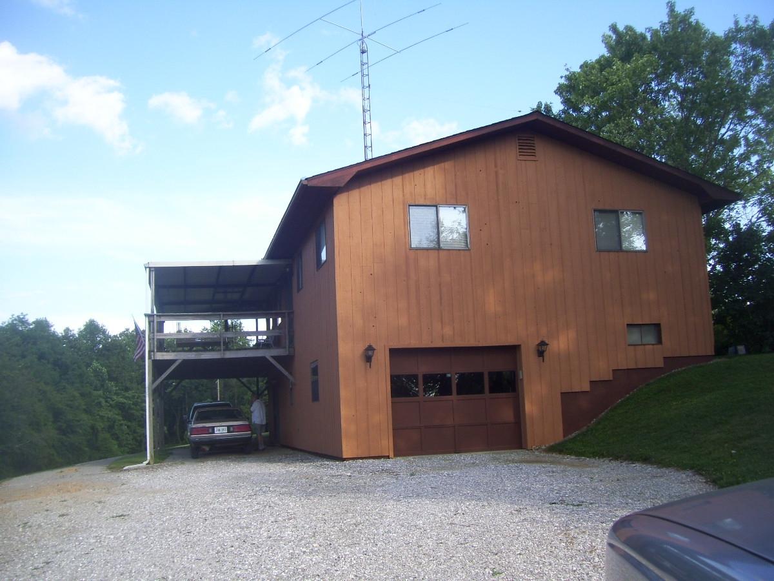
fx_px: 805
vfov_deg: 39.7
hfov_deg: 51.4
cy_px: 290
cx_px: 387
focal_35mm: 36
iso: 80
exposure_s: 1/640
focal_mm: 6
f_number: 2.7
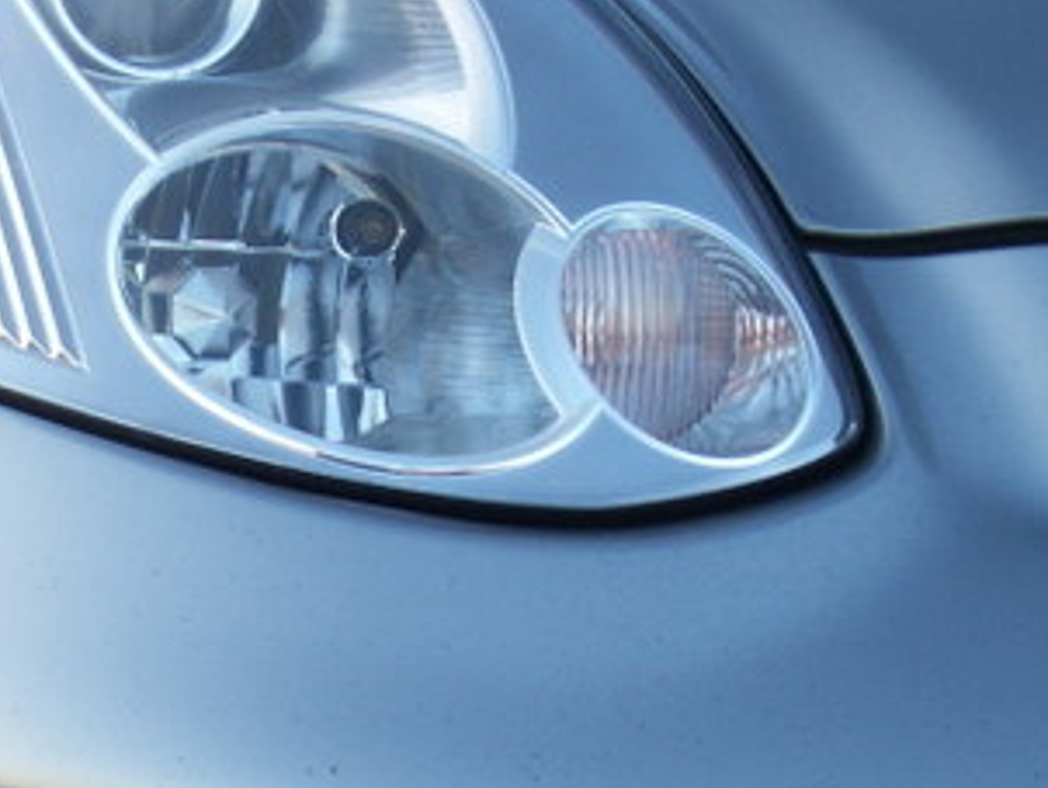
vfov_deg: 14.9
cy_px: 771
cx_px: 174
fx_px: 2969
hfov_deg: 19.8
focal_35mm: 98
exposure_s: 1/50
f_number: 3.5
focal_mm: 7.7
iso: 50
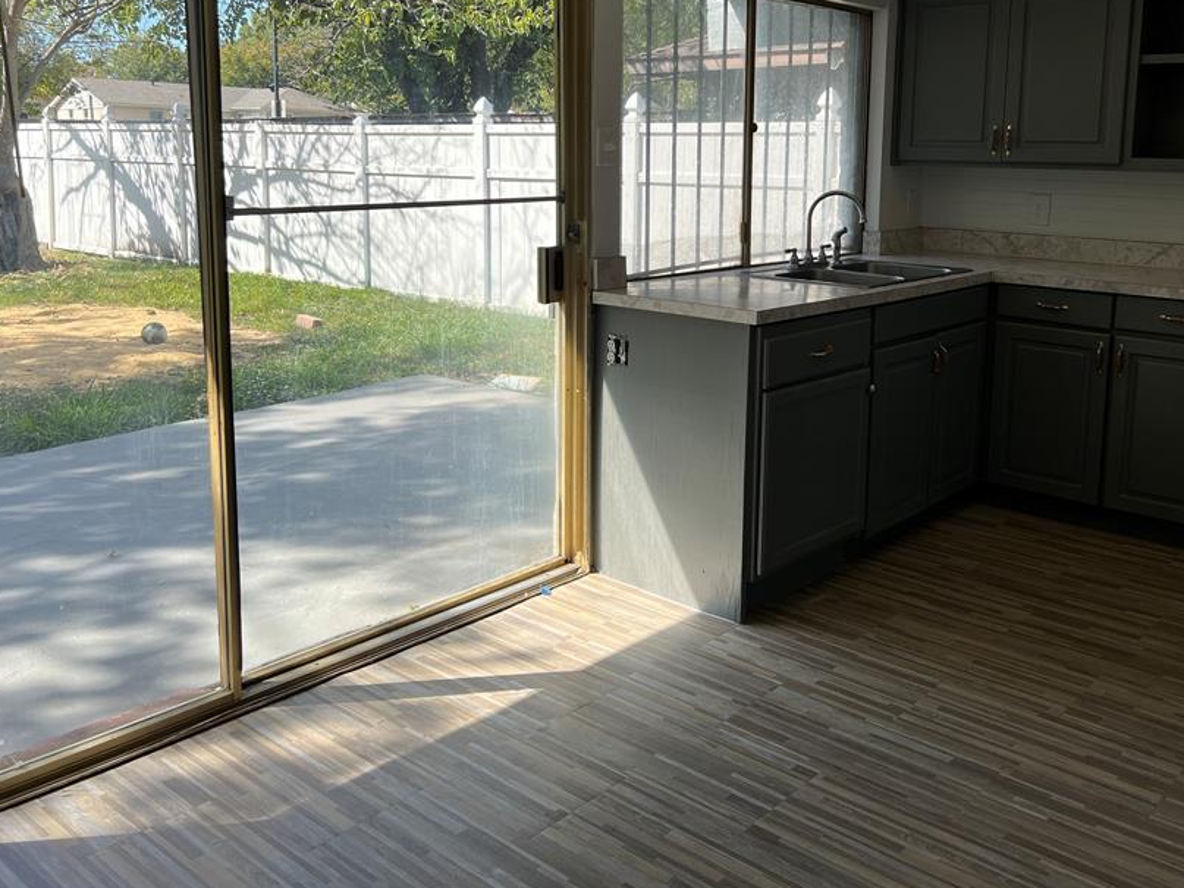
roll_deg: -0.6
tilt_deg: -8.2
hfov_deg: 55.1
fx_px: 1129
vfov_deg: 42.6
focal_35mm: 33
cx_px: 682
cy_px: 330
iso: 50
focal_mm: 5.7
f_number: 1.5
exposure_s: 1/1553
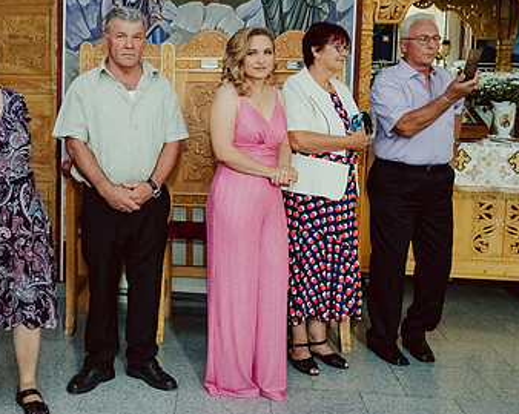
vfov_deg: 31.2
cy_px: 143
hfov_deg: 37.5
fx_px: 737
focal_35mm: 48
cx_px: 111
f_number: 2.8
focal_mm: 28
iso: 8000
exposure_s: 1/160
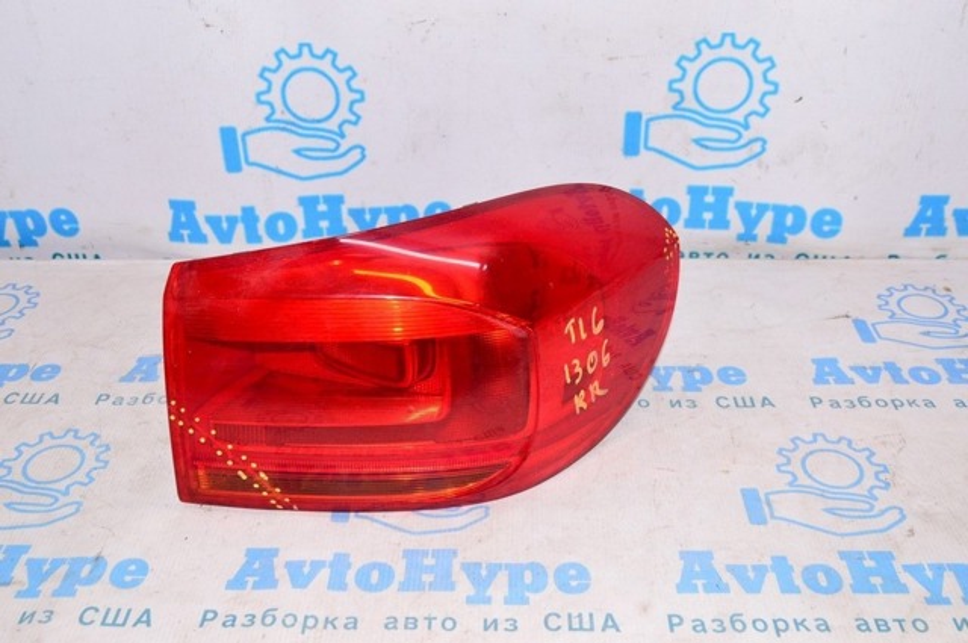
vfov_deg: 35.4
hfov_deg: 51.3
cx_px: 484
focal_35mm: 38
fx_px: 1007
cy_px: 322
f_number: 8
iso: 1600
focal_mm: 25
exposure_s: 1/200
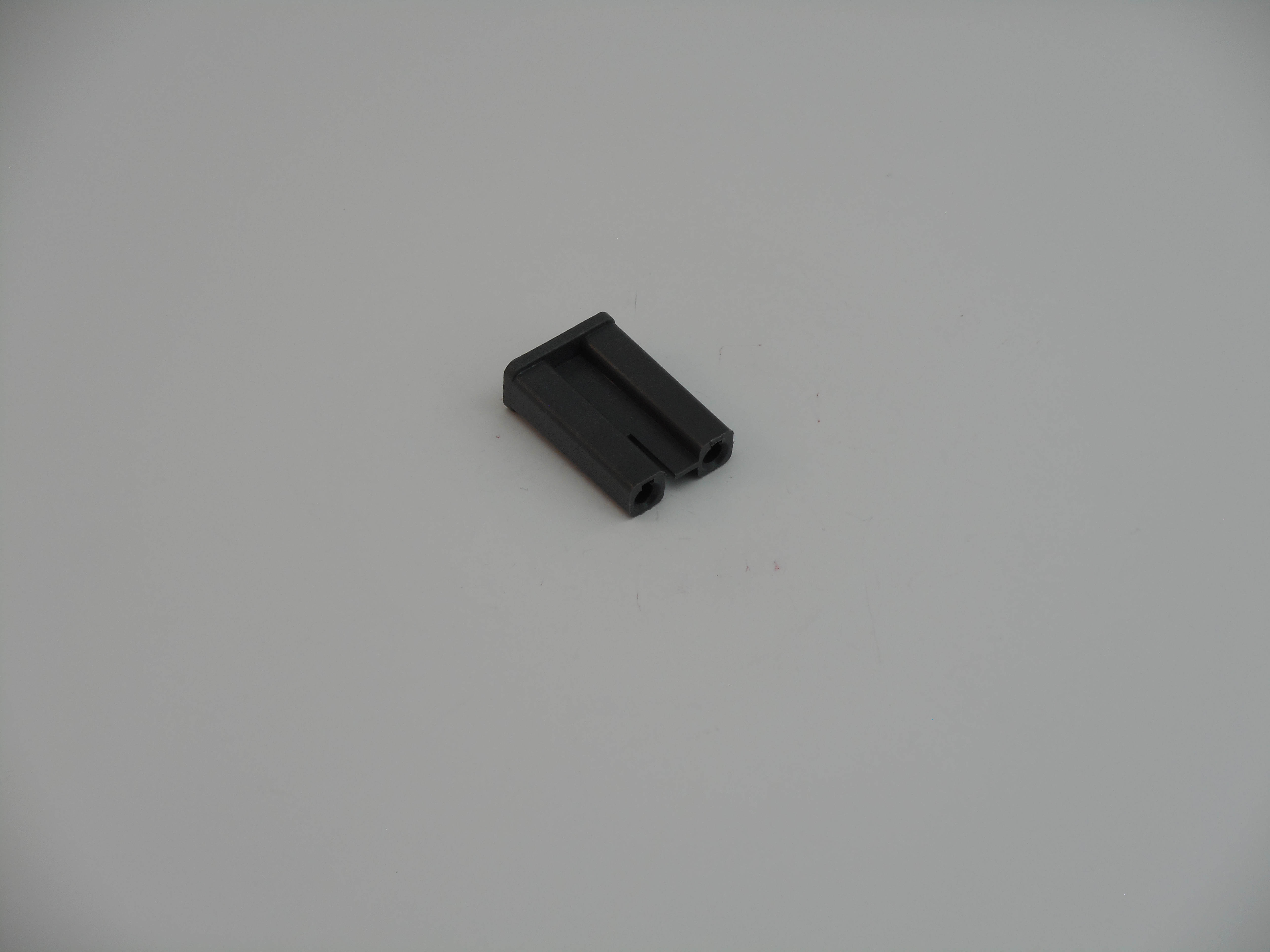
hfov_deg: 19.3
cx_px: 635
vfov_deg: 14.5
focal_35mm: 102
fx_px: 3742
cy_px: 476
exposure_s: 1/60
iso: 80
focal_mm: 18.2
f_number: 5.8
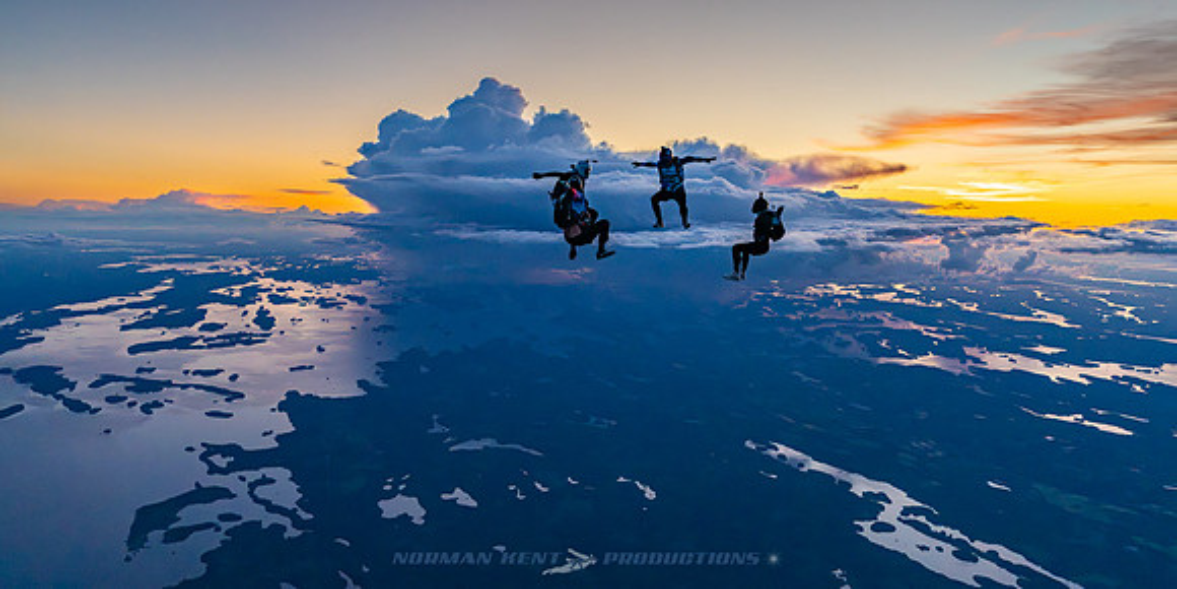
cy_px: 227
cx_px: 587
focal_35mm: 30
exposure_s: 1/2000
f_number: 4
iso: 1000
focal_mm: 28
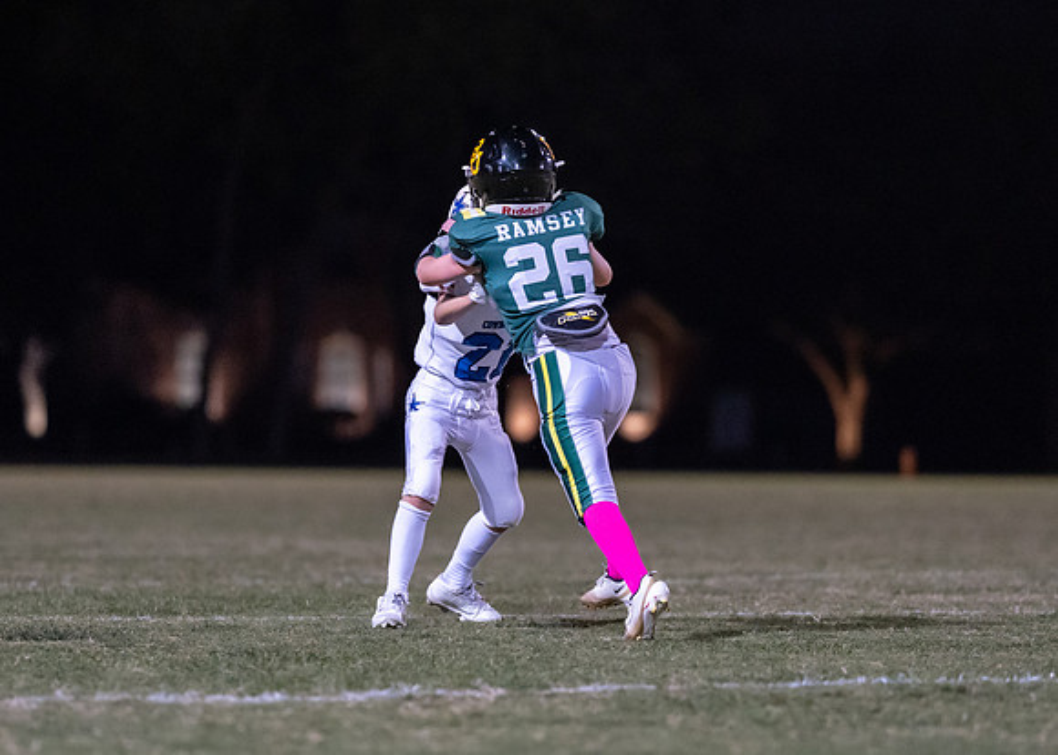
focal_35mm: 221
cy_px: 423
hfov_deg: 9.1
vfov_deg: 6.5
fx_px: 6632
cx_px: 475
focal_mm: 135
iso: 4000
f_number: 1.8
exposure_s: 1/1000
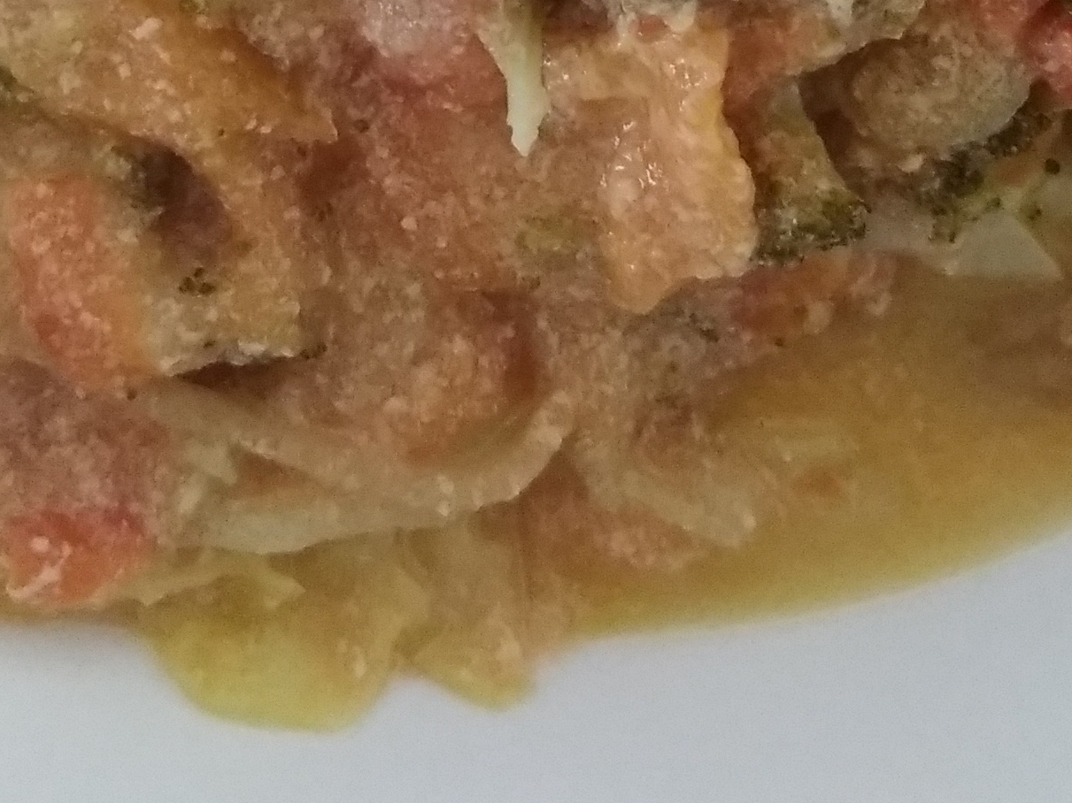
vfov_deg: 17.3
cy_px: -431
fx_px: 2353
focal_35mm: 76
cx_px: 485
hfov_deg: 25.7
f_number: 1.9
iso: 674
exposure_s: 1/30
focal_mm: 3.94
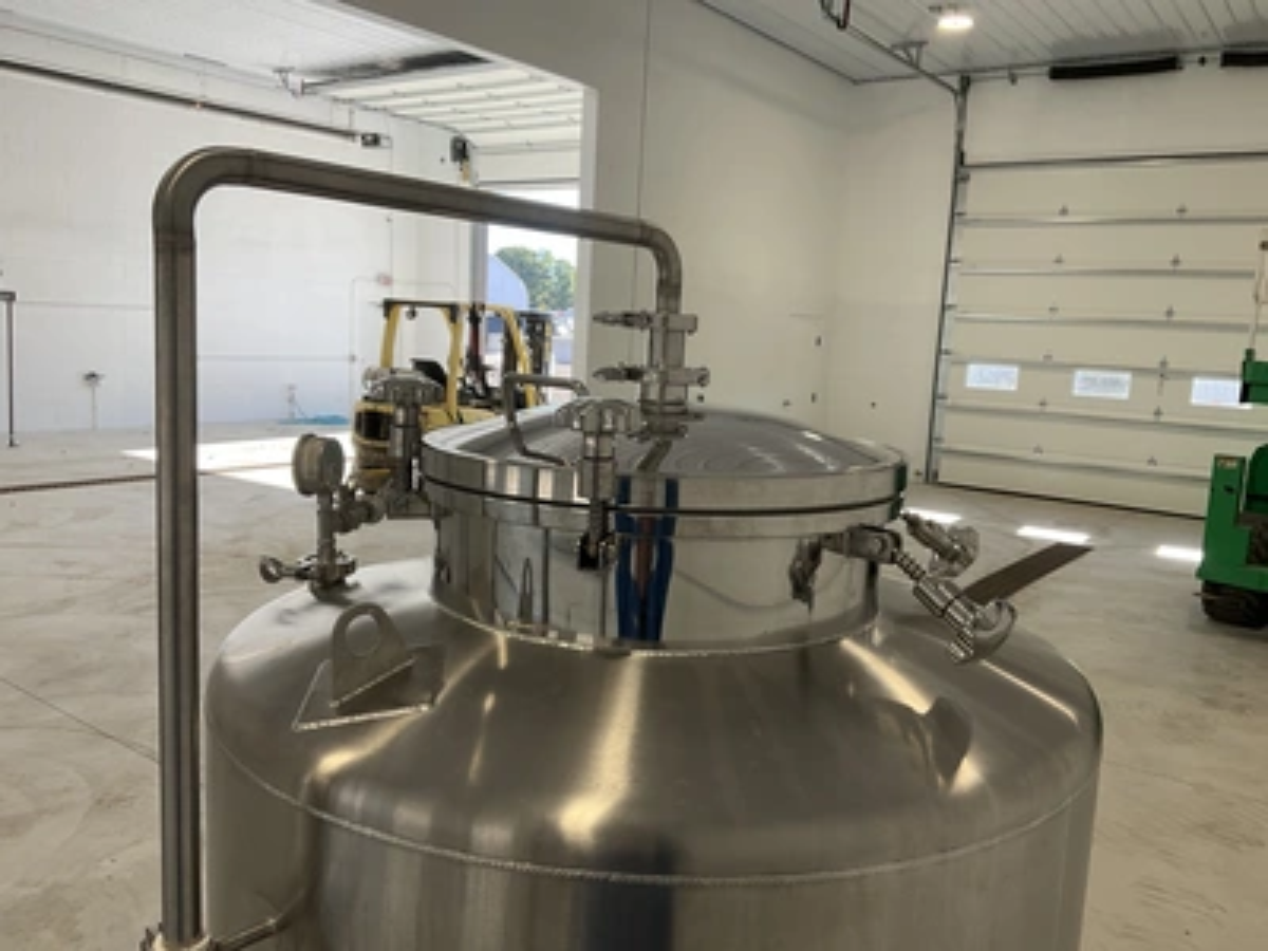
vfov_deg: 48.2
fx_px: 1062
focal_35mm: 29
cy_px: 476
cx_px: 634
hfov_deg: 61.7
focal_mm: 3
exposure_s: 1/174
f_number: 1.8
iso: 20
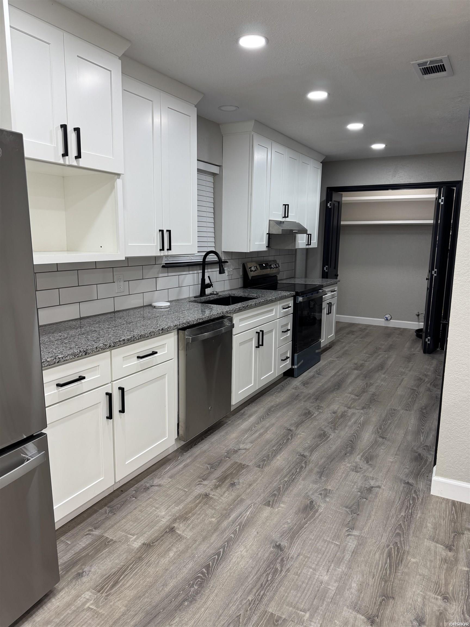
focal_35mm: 24
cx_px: 235
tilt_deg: -10.4
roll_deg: -0.2
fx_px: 434
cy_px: 314
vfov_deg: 71.6
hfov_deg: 56.8
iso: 160
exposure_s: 1/120
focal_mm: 6.76
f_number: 1.78
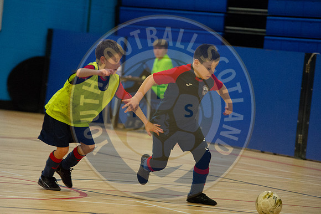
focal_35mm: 269
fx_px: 2393
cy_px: 103
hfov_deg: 7.7
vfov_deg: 5.1
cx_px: 164
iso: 8000
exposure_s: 1/320
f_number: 5.6
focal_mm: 260
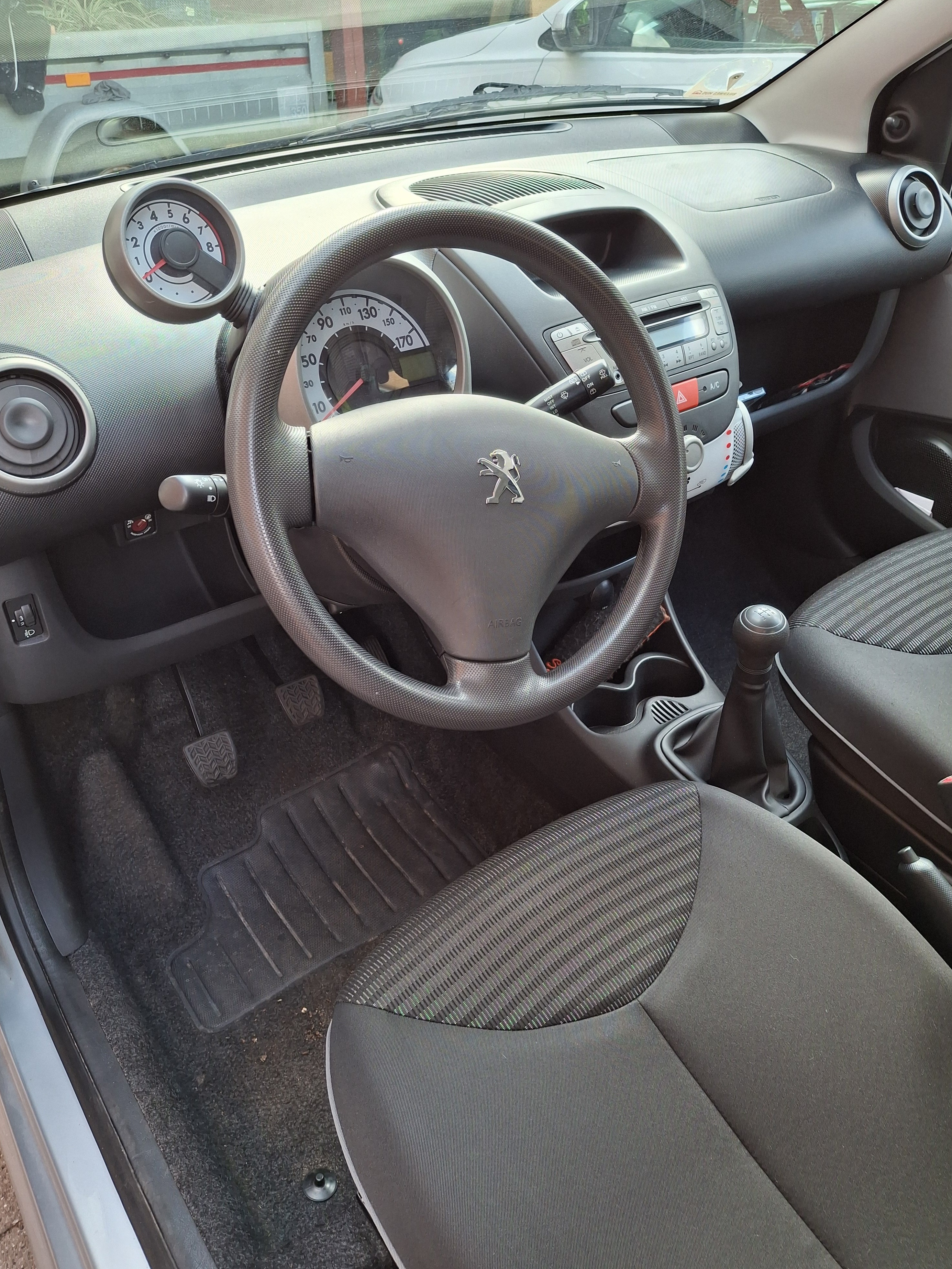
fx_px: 953
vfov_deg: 67.3
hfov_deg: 53.1
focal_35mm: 26
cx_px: 472
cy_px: 620
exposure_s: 1/100
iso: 64
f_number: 1.8
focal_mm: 4.69
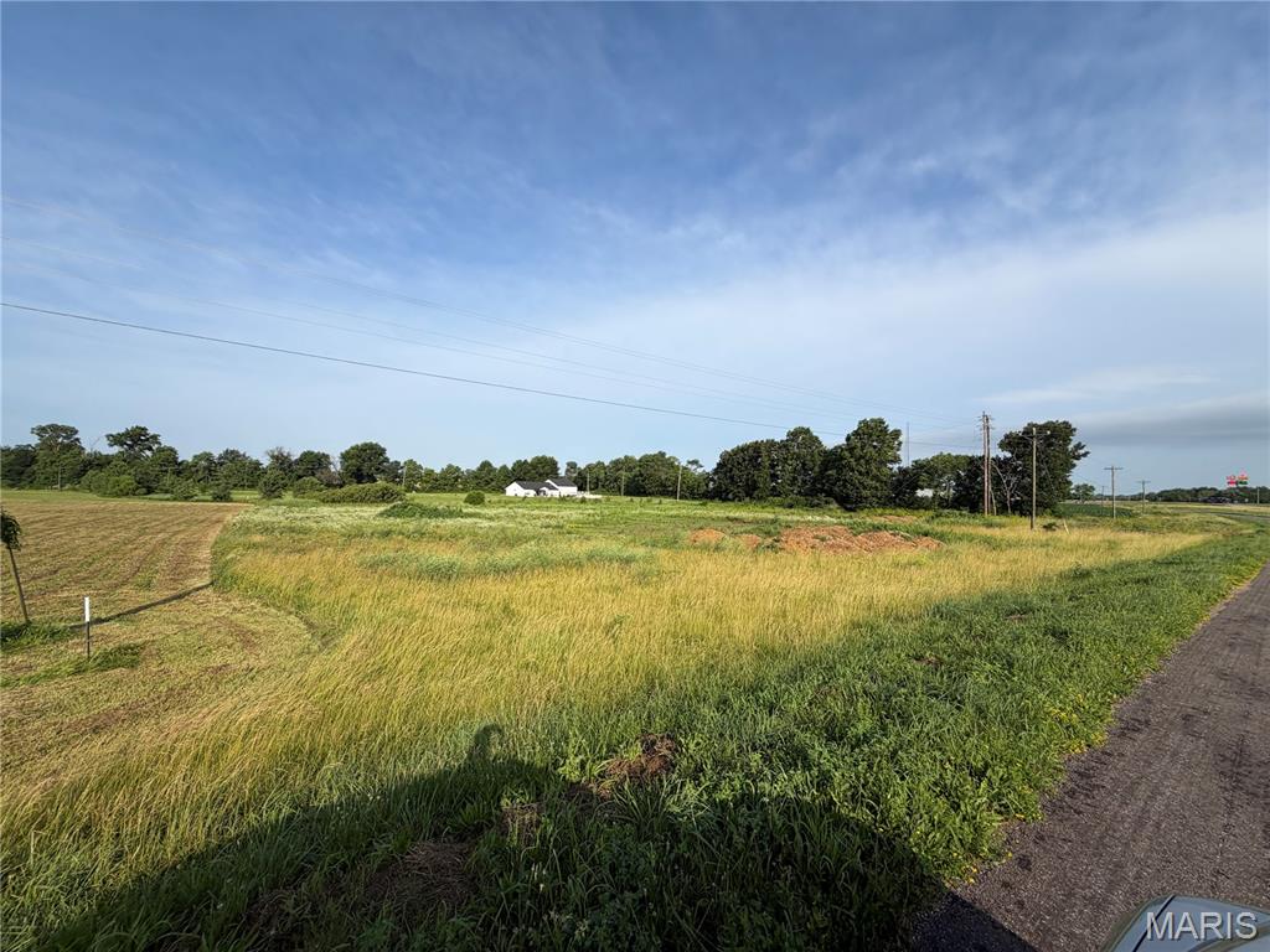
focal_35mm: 14
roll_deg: -0.7
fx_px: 514
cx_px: 635
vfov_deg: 85.7
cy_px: 476
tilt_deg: +1.1
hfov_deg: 102.1
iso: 20
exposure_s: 1/914
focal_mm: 2.22
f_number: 2.2
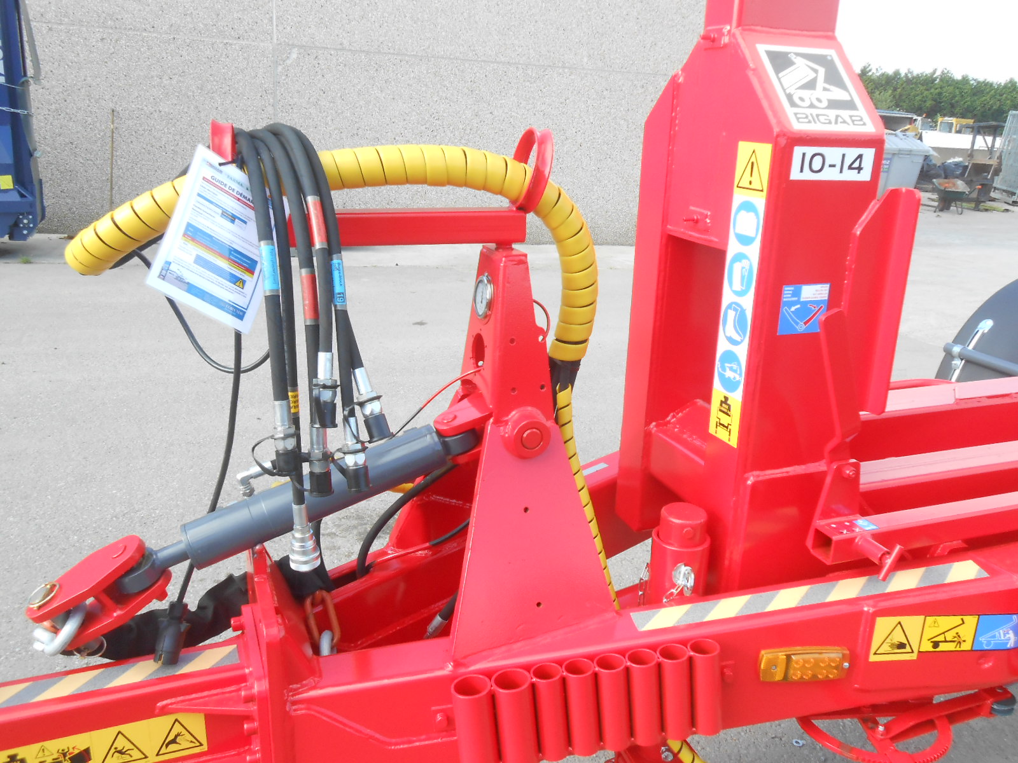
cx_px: 509
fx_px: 882
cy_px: 382
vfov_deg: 46.8
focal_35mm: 30
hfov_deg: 60.0
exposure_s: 1/250
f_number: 3.8
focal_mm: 5.3
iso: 160
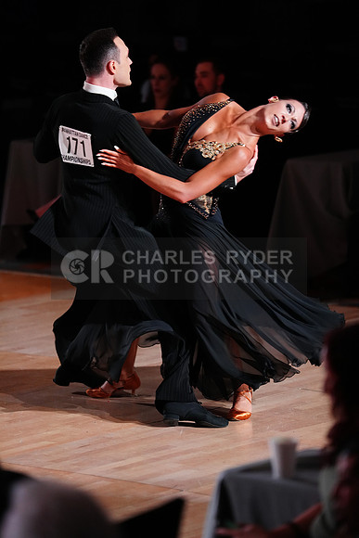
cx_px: 180
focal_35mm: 200
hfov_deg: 6.9
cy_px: 269
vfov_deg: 10.3
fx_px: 2990
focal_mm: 200
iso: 3200
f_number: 3.2
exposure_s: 1/500
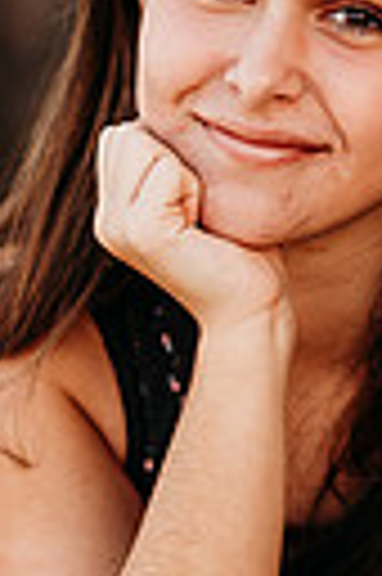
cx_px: 270
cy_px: 292
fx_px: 4772
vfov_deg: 6.9
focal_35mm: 299
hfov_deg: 4.6
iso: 100
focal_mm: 85
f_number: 2.2
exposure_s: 1/640
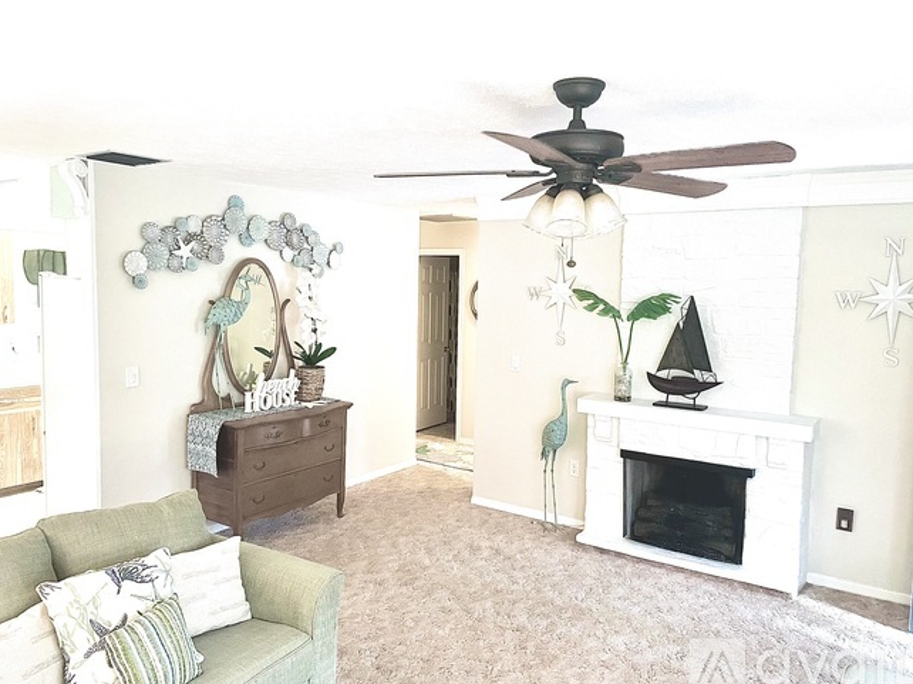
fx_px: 712
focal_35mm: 27
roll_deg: -1.3
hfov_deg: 65.3
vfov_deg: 51.3
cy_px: 340
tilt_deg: -4.1
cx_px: 444
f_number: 1.6
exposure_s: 1/60
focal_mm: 4.2
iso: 400
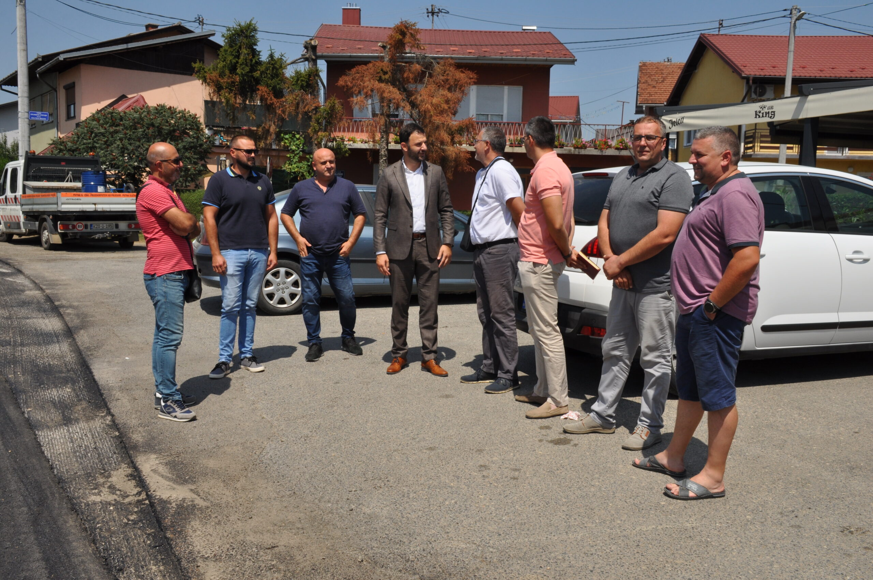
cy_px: 290
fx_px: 872
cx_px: 436
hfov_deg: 53.2
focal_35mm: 36
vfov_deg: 36.8
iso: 200
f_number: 16
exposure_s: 1/200
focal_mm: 24
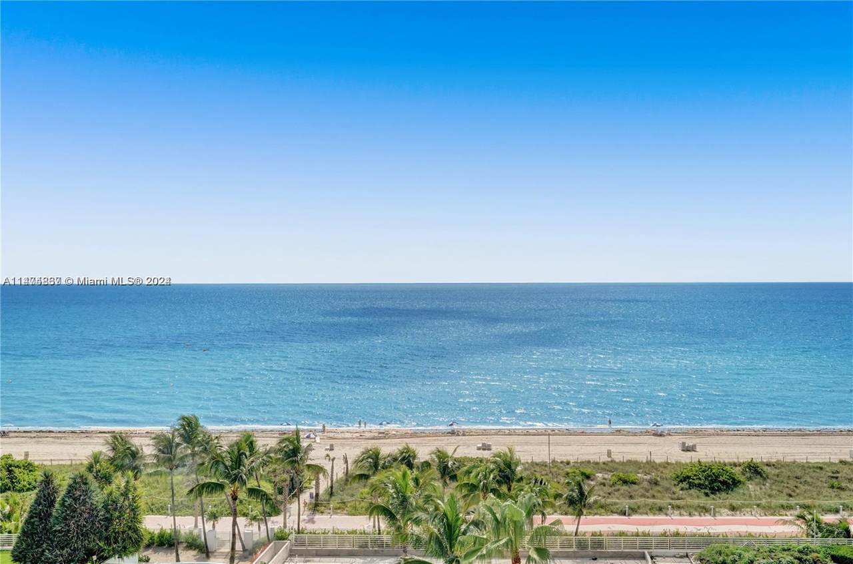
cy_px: 282
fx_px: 733
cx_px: 426
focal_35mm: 31
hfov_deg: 60.4
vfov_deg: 42.1
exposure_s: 1/800
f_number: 22
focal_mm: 31
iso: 1250
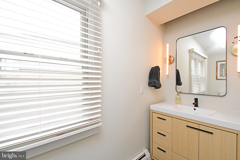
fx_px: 100
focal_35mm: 15
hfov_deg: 100.4
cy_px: 80
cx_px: 120
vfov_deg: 77.3
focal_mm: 10
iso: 2500
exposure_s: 1/250
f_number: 10
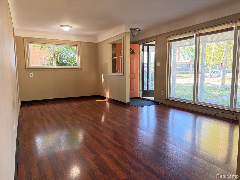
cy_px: 90
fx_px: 166
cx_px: 120
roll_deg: +1.3
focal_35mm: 24
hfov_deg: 71.6
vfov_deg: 56.8
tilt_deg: -5.7
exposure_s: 1/120
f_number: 1.78
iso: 250
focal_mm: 6.76
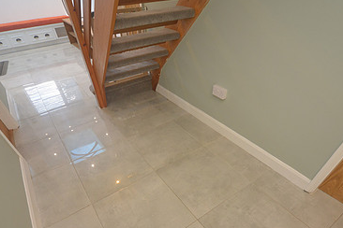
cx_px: 169
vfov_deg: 60.9
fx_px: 181
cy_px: 171
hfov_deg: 86.9
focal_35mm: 19
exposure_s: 1/50
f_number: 5.6
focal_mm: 12
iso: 1600
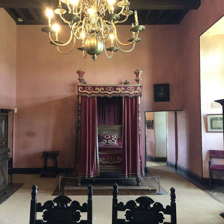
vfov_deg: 48.5
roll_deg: +0.6
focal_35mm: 34
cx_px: 103
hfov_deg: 48.4
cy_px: 112
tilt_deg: +3.5
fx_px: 249
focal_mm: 4
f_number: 1.8
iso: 100
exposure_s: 1/13
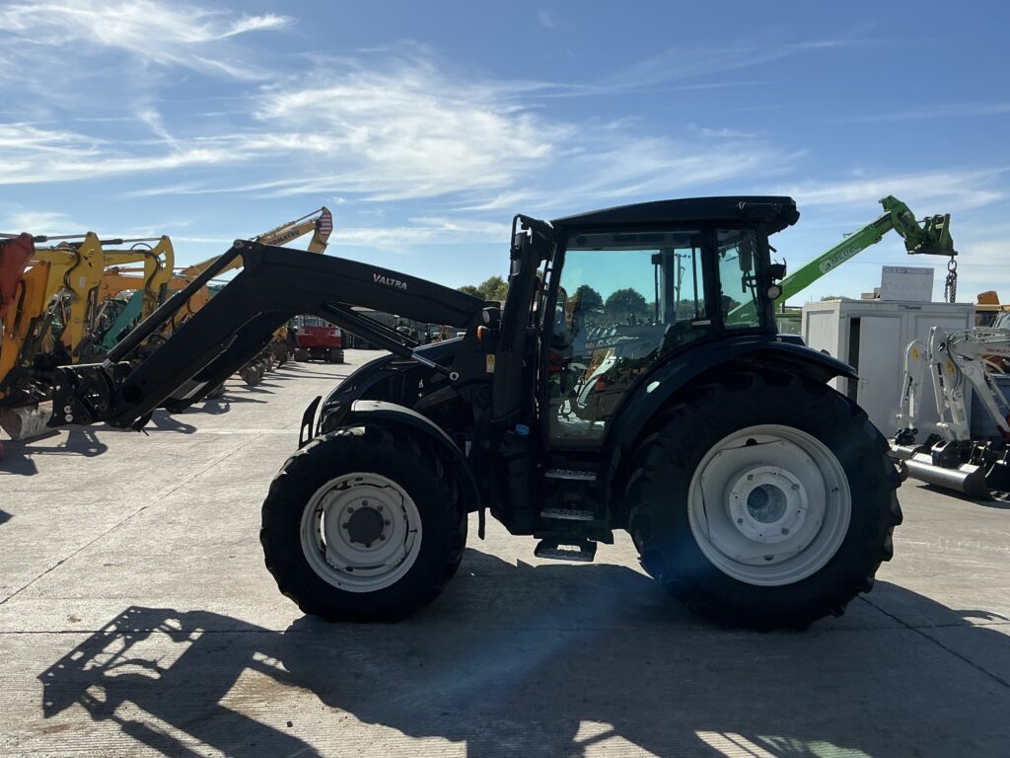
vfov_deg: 49.7
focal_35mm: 28
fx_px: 817
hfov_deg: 63.4
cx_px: 505
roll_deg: -1.6
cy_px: 379
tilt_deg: -2.1
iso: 25
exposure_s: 1/2667
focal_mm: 3
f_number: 1.8
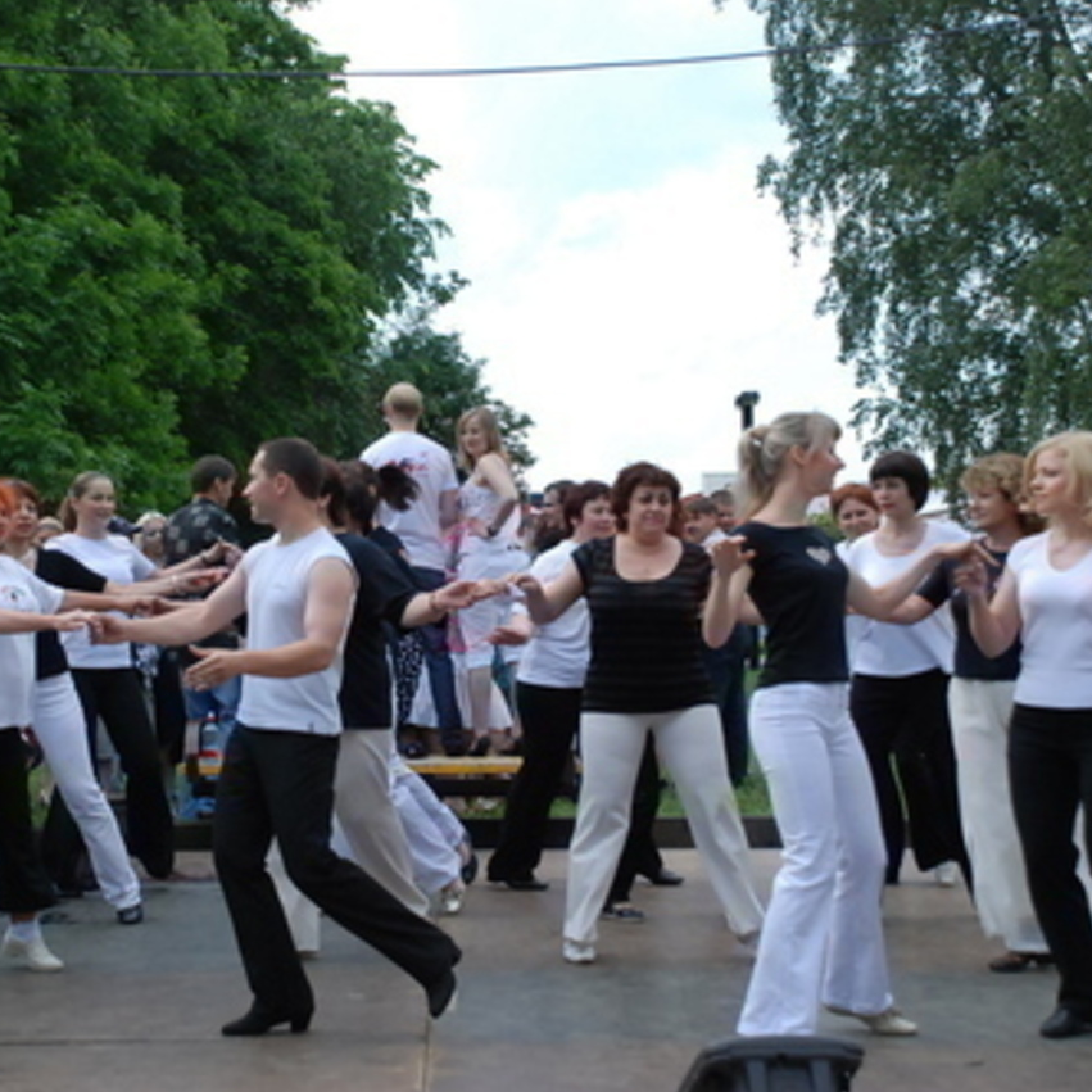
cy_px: 548
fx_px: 2605
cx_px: 340
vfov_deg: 23.7
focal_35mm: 73
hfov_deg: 23.5
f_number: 4.8
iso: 640
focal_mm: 38
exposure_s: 1/1000
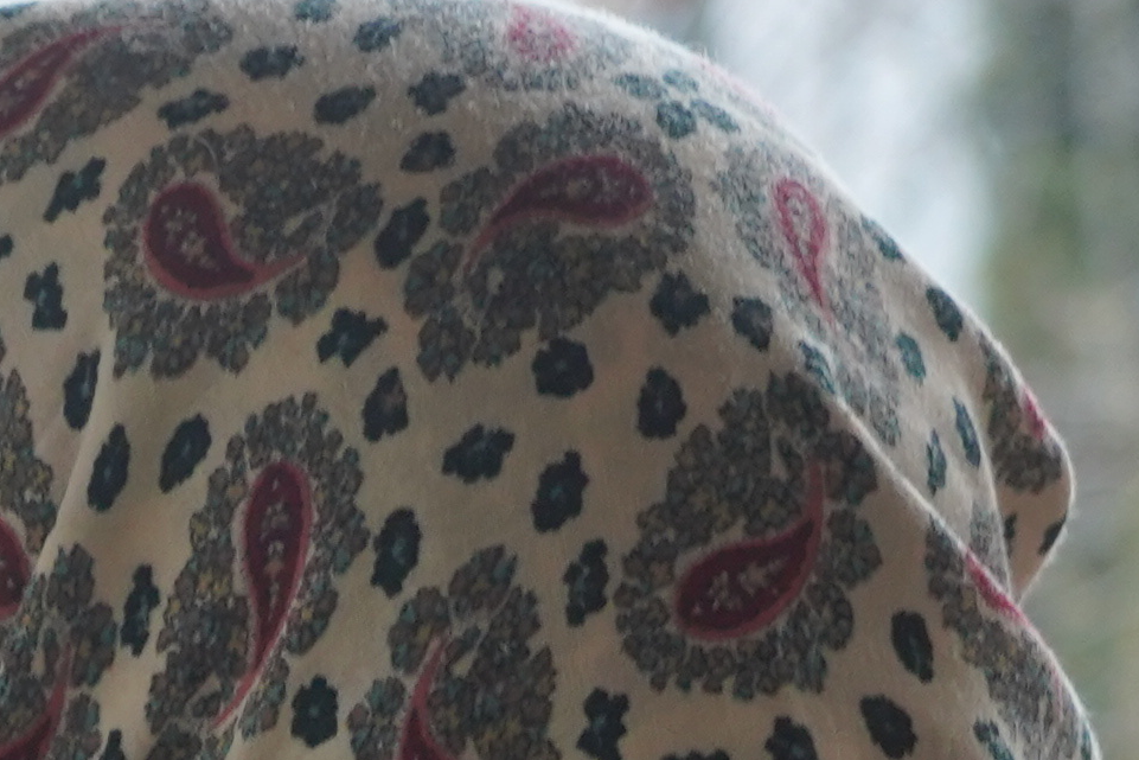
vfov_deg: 5.2
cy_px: 1800
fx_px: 8100
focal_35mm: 256
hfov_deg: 7.6
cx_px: -1344
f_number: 4
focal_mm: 41
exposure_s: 1/160
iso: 1000
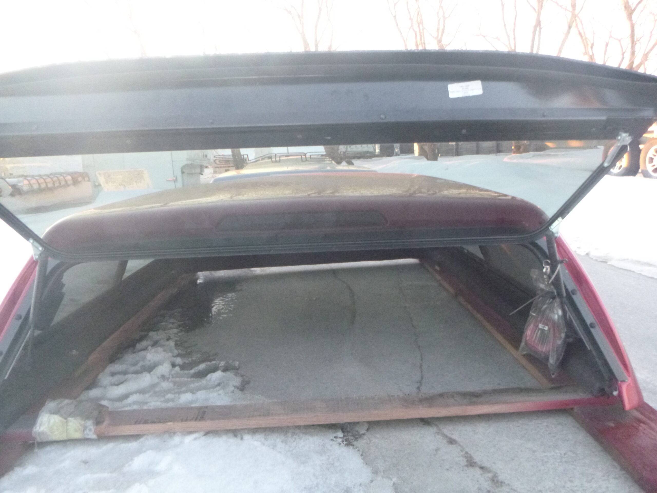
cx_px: 328
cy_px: 246
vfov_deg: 54.9
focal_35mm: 25
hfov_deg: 69.4
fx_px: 474
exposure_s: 1/50
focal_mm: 4.5
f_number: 3.9
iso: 800
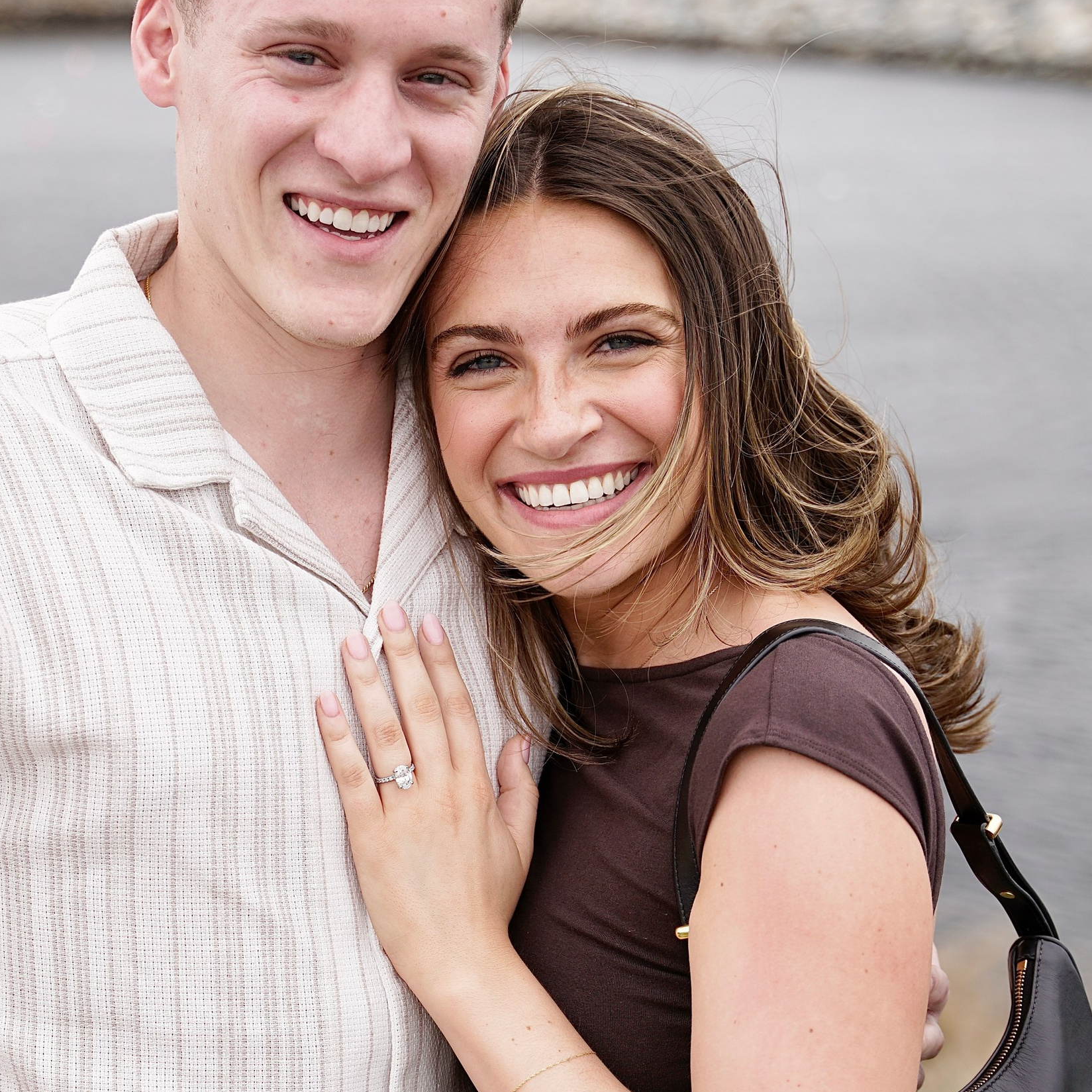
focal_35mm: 93
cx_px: 409
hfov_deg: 18.7
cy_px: 761
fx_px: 3319
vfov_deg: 18.6
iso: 100
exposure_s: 1/800
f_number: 2.8
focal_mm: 47
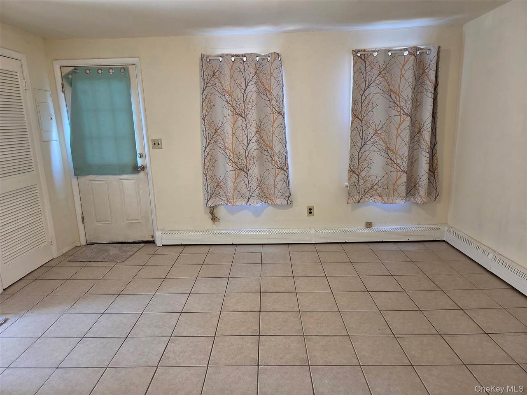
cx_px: 264
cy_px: 198
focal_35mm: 23
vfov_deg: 58.9
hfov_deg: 73.9
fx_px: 350
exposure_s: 1/120
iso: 320
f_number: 1.8
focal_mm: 5.4
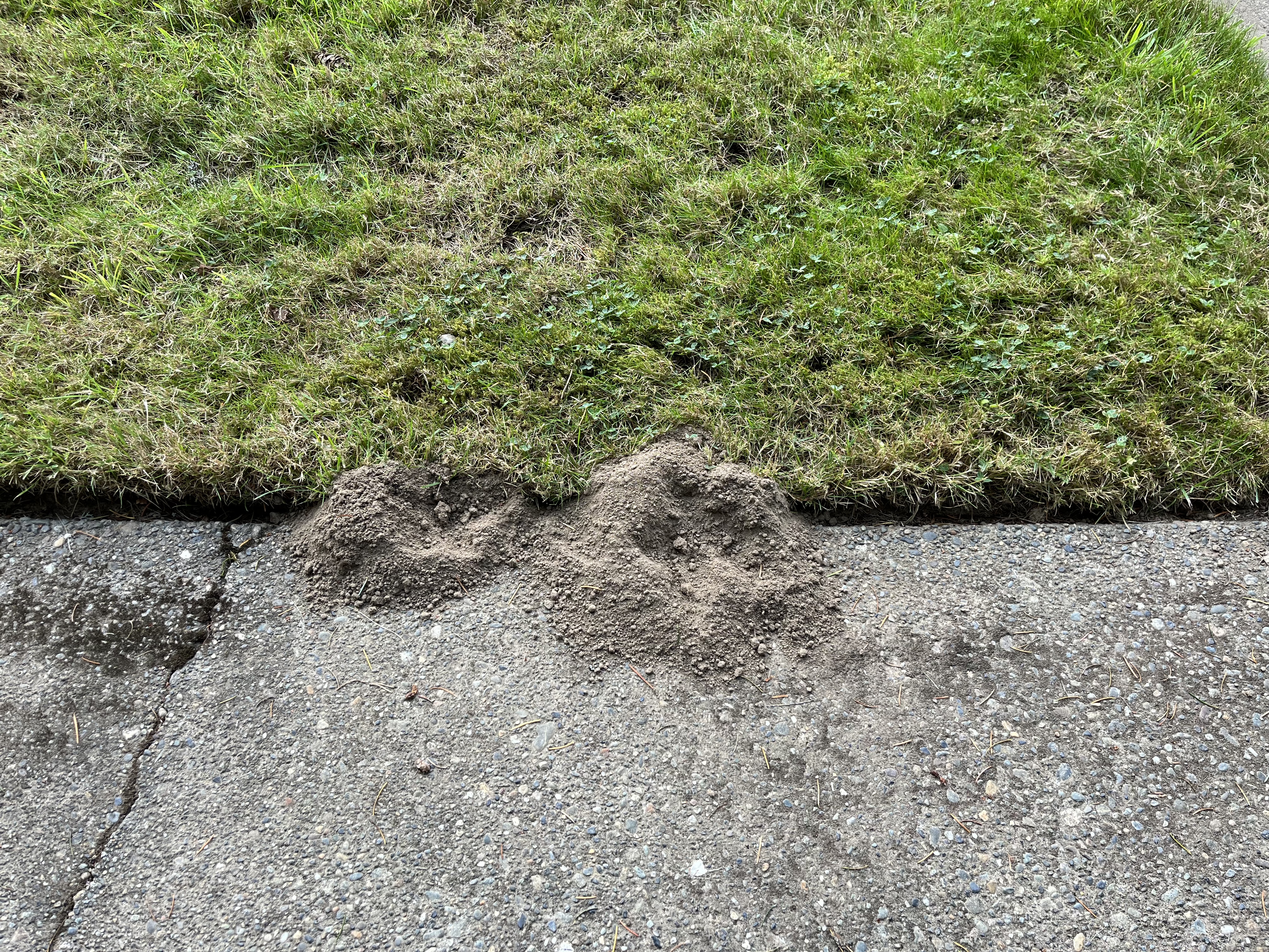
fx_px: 953
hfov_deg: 67.3
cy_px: 476
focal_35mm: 26
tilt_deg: -58.9
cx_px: 634
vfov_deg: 53.1
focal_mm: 5.1
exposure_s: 1/150
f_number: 1.6
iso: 32
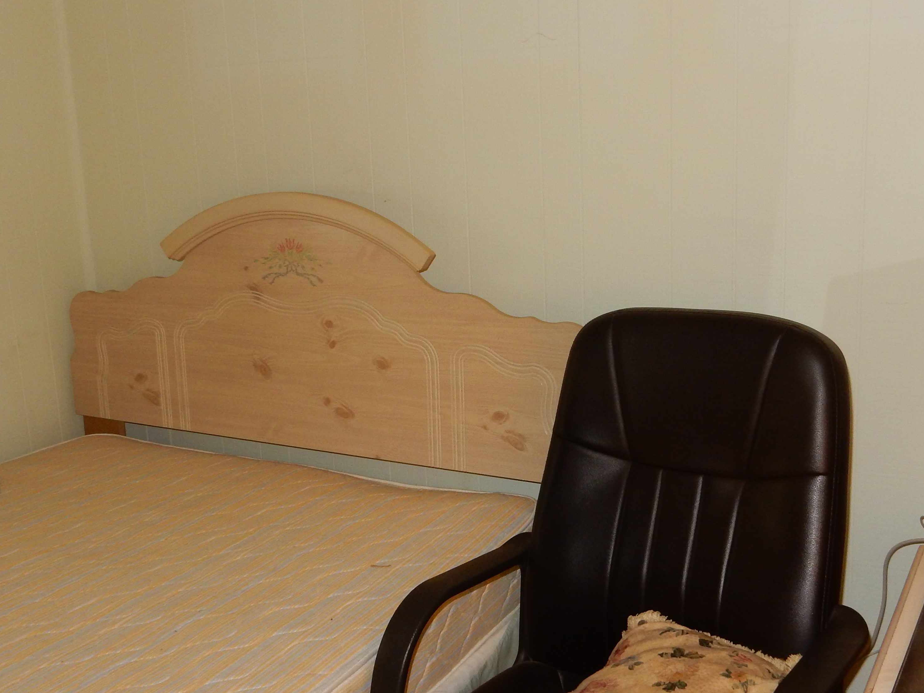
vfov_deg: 36.8
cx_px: 468
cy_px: 339
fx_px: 1041
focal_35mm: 39
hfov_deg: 47.9
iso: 200
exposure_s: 1/30
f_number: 3.7
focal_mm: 4.5
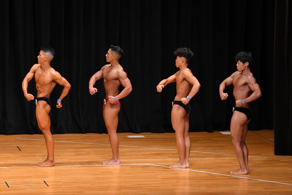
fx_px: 1638
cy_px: 98
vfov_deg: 6.8
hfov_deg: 10.2
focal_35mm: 202
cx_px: 146
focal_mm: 135
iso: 4000
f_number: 5.6
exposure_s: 1/400
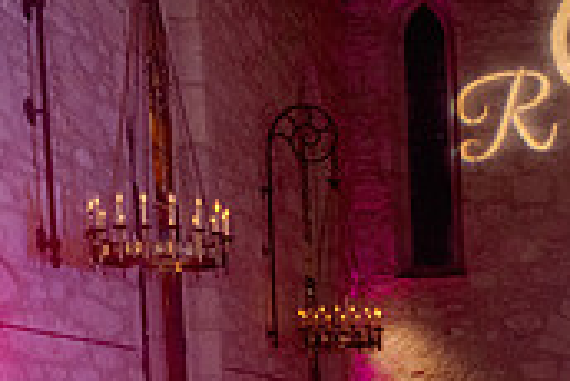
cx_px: 669
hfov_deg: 23.1
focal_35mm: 81
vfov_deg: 15.7
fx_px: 1284
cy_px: 548
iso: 2000
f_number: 3.5
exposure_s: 1/160
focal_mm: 24
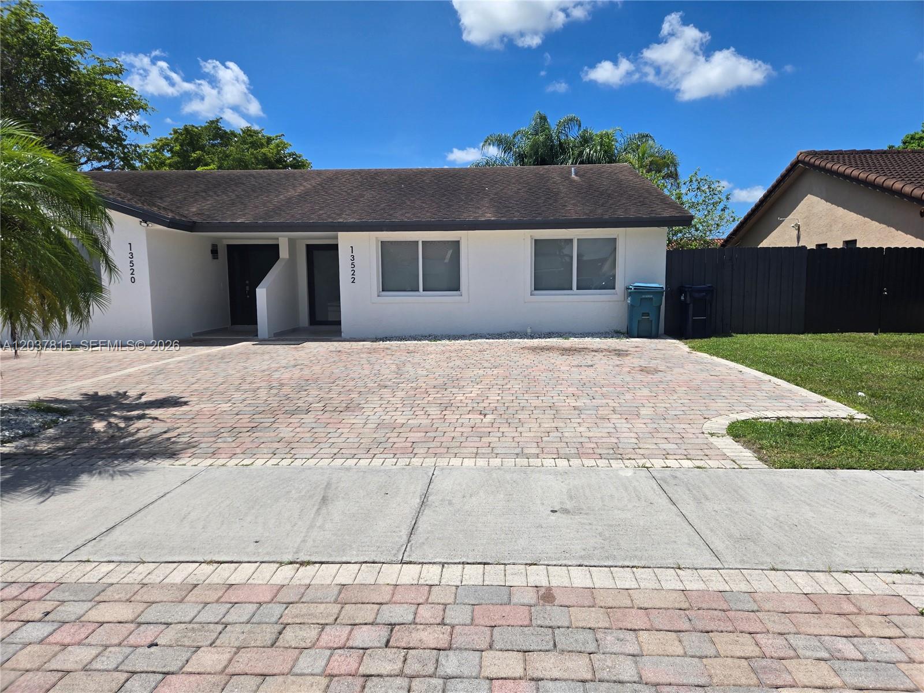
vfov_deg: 58.9
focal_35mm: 23
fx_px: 614
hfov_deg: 73.9
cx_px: 462
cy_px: 346
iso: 25
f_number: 1.8
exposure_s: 1/3126
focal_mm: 5.4
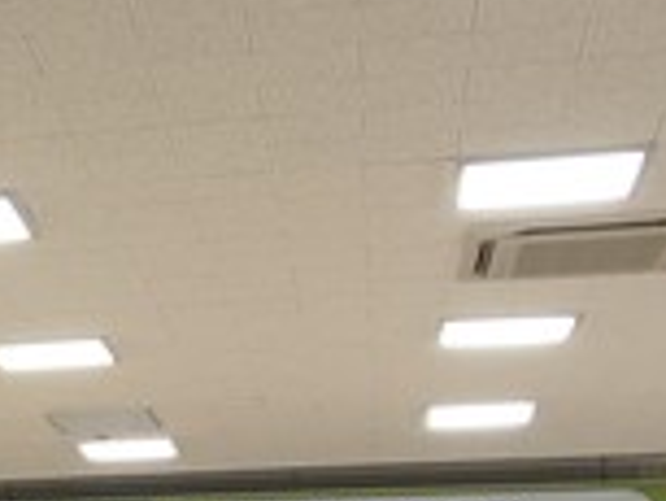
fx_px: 2118
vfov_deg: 12.5
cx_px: -209
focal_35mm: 110
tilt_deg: -1.4
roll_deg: +0.6
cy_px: 841
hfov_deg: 16.8
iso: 32
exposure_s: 1/30
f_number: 1.8
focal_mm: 3.99
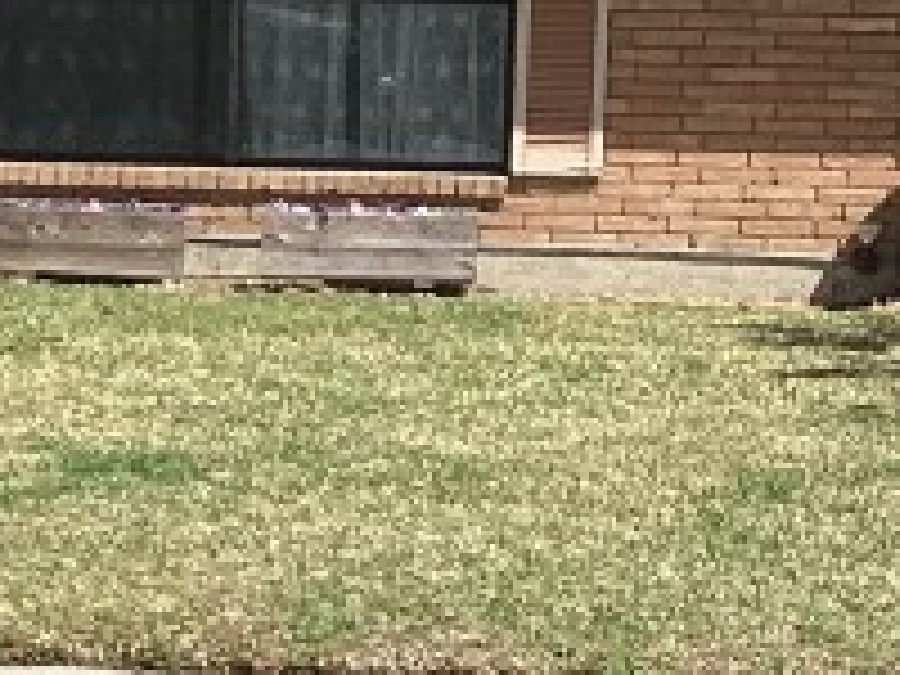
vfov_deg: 9.3
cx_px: -346
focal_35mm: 159
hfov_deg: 12.0
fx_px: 4134
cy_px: 387
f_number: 2.4
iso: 25
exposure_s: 1/1359
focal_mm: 3.3
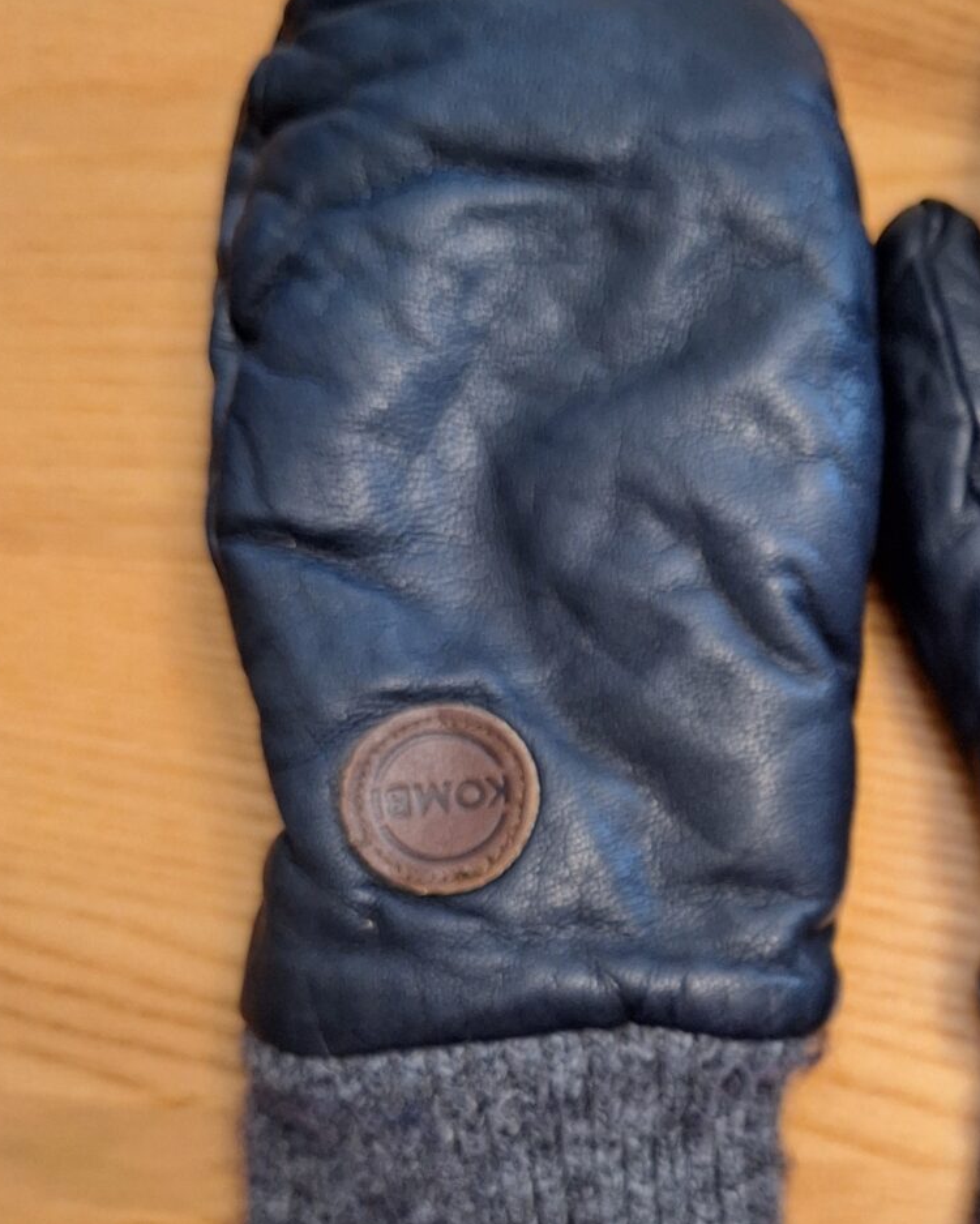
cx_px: 923
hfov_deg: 29.3
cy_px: 926
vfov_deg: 37.1
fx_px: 1776
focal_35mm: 49
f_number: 1.8
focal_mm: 5.54
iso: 250
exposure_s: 1/24
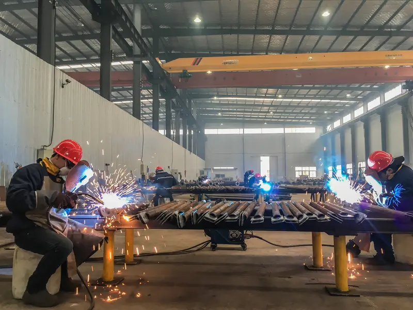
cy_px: 155
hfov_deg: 61.7
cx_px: 206
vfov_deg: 48.2
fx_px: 346
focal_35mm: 29
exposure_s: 1/33
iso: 80
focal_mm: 4.15
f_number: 2.2
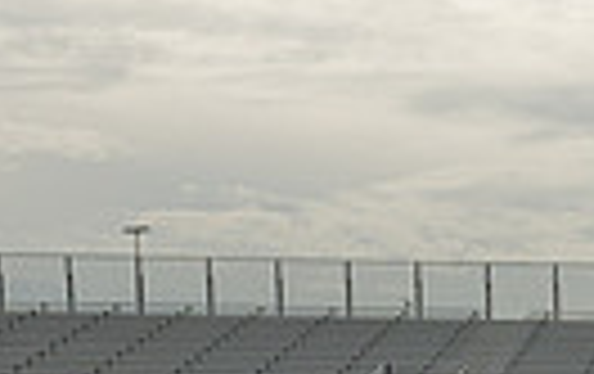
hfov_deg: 16.6
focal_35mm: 111
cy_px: 705
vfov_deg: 11.0
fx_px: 1800
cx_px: 948
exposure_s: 1/200
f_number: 8
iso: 160
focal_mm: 24
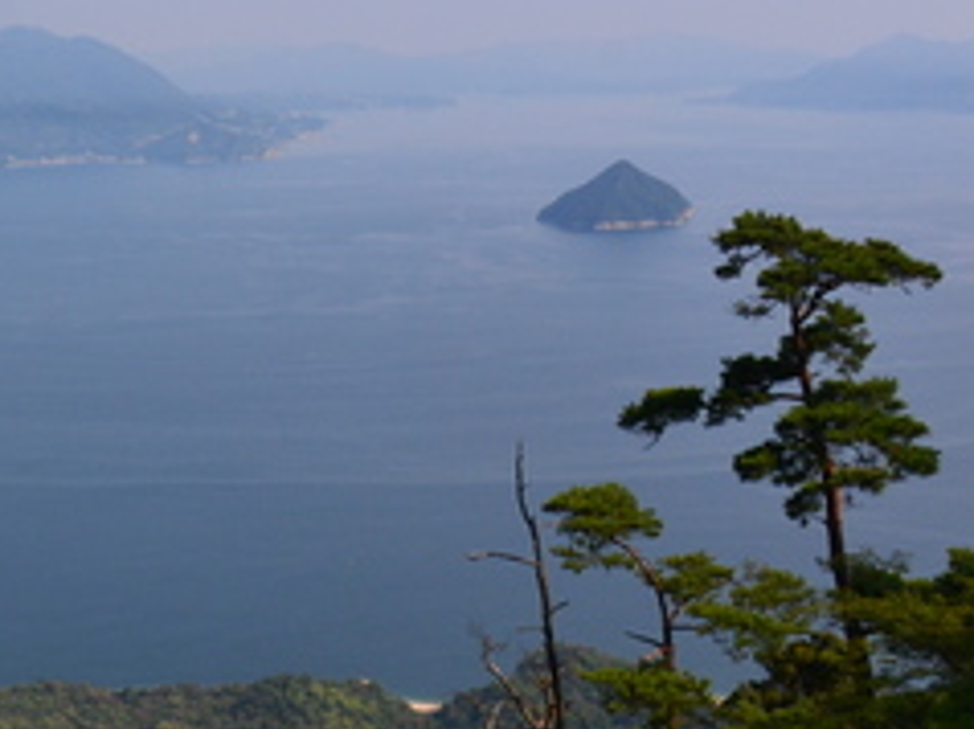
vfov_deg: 20.5
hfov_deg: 25.9
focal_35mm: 71
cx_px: -29
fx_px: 1996
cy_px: 190
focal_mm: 18
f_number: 11
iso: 400
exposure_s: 1/500
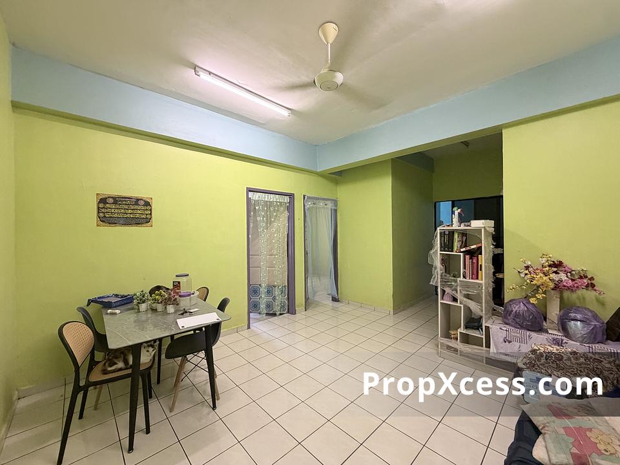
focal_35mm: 14
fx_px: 251
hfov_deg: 102.1
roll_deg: +0.5
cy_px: 232
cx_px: 310
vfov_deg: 85.7
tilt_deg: -0.2
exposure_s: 1/50
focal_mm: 2.22
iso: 320
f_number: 2.2
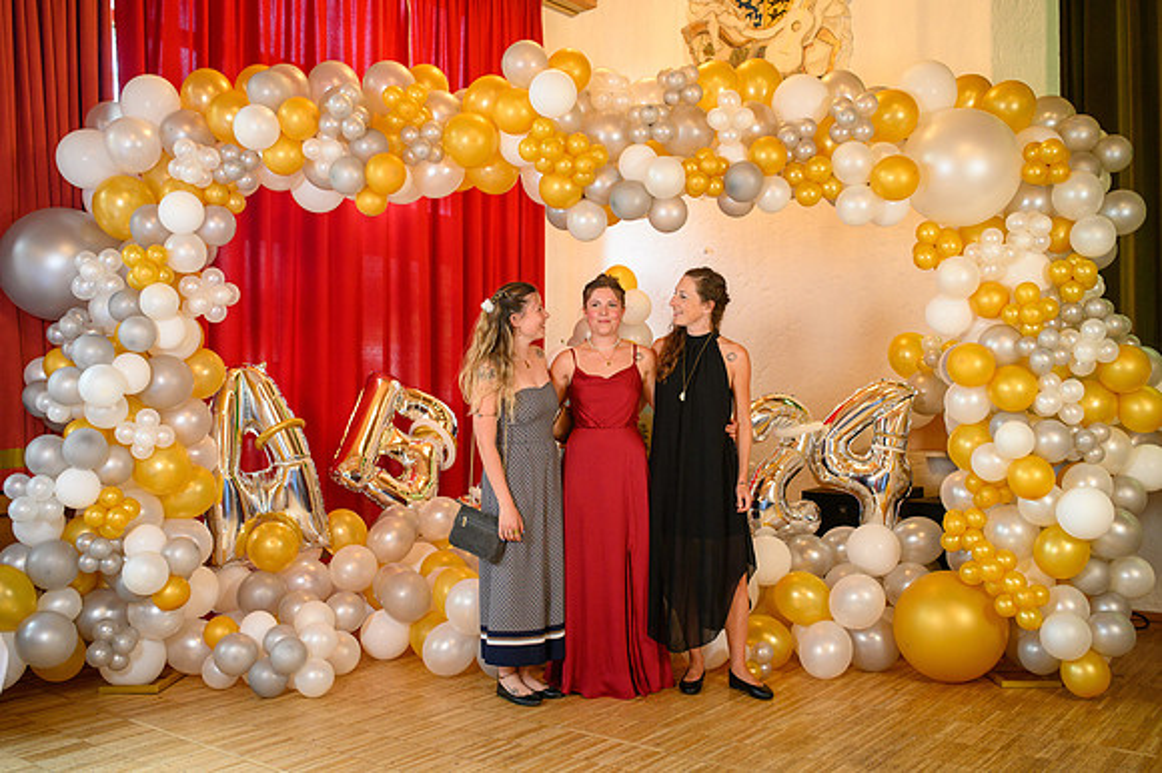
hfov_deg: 54.5
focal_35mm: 35
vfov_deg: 37.8
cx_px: 581
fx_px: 1129
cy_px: 386
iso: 1250
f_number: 3.5
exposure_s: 1/100
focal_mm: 35
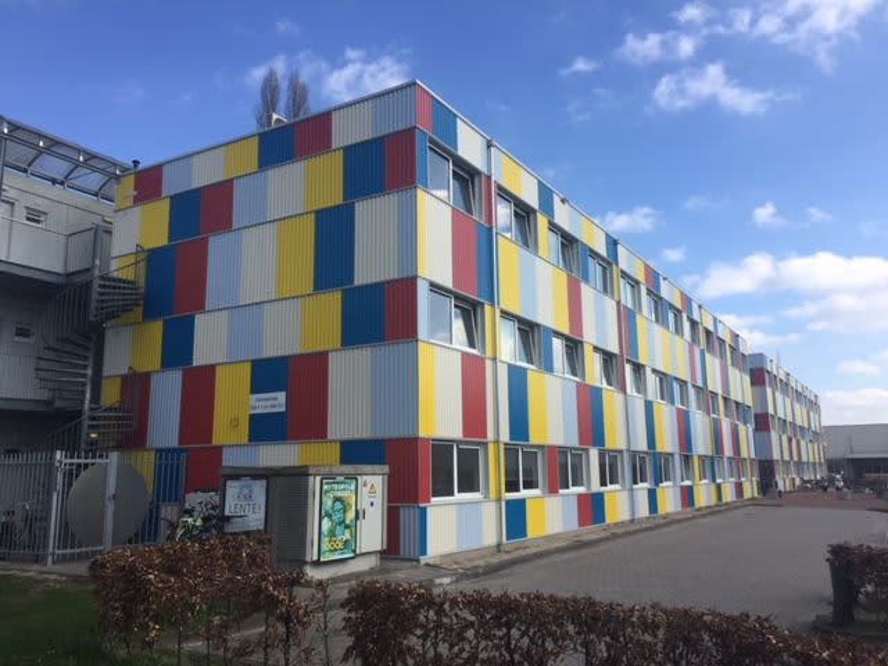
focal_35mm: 29
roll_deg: -0.1
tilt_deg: +10.5
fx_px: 744
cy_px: 333
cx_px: 444
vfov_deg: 48.2
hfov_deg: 61.7
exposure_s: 1/1522
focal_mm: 4.2
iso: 32
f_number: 2.2
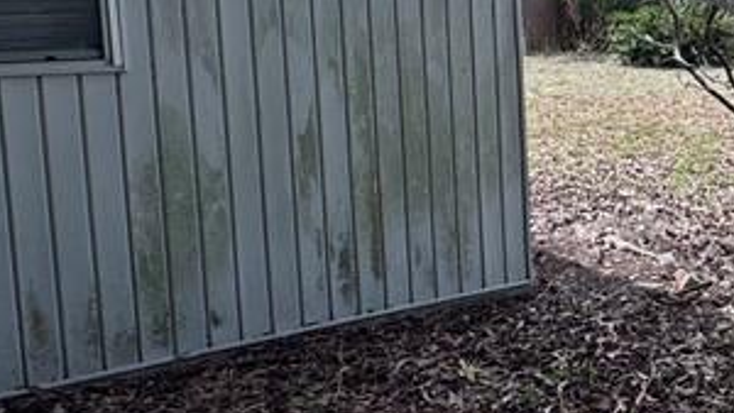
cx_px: 988
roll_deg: -0.4
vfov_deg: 22.8
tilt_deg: -6.3
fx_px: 1012
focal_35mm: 52
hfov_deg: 30.2
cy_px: 95
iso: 40
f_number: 2.2
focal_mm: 2.22
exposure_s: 1/569
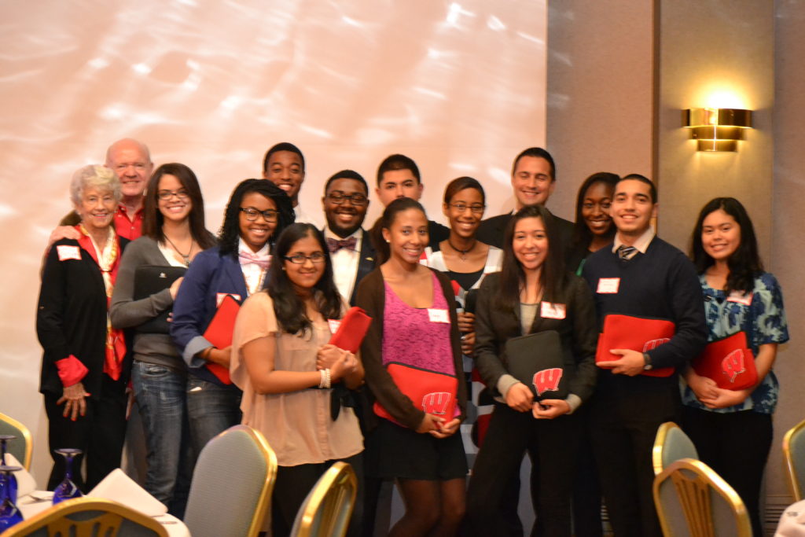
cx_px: 402
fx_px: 1845
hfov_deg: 24.6
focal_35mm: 82
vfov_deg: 16.6
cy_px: 268
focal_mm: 55
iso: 3200
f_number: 4
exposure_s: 1/60
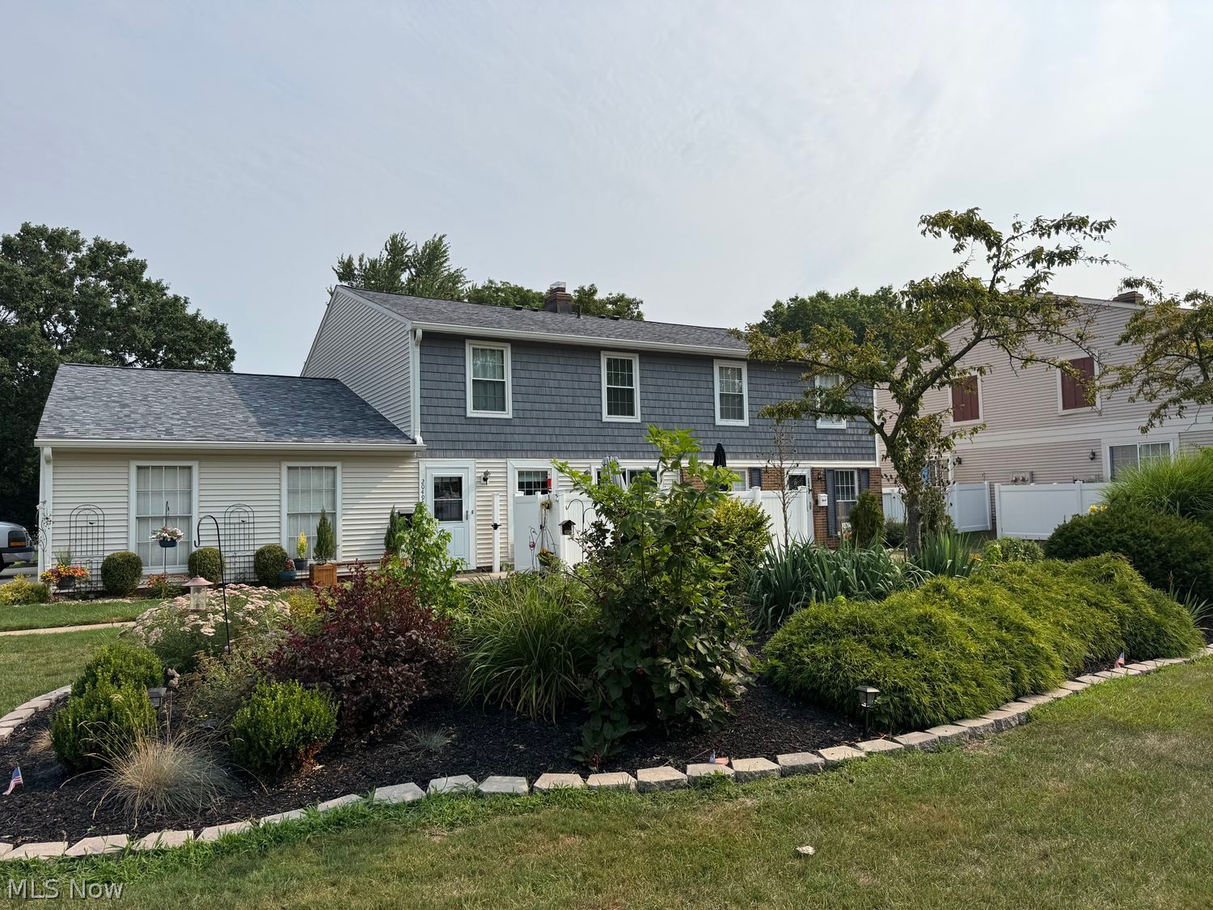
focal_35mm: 24
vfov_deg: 56.8
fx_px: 841
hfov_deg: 71.6
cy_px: 455
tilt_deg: +4.2
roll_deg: +1.3
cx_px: 606
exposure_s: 1/6711
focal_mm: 6.76
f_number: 1.78
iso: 80
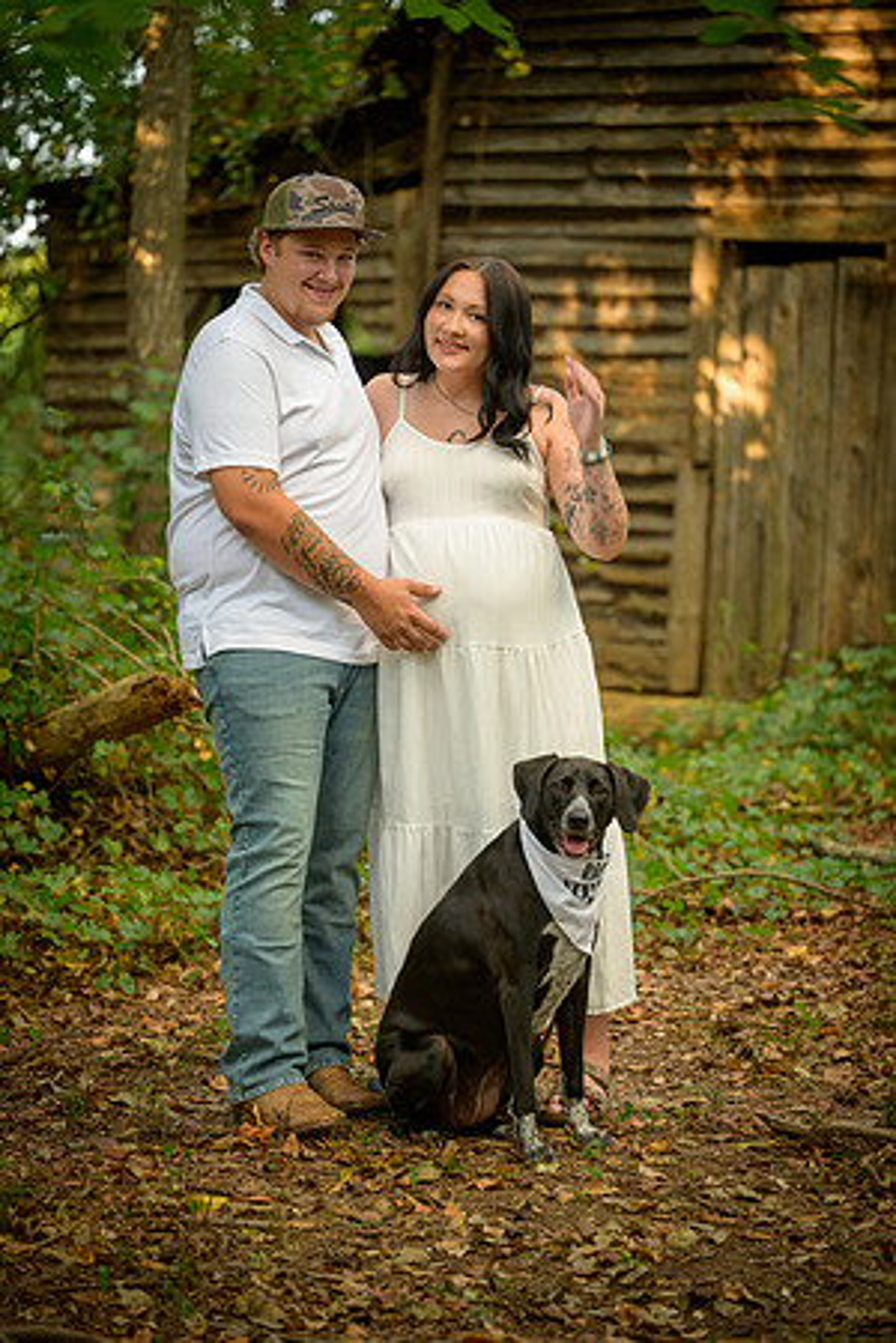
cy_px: 672
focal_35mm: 105
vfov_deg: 19.5
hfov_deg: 13.0
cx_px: 448
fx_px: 3920
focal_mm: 105
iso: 1100
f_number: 3.3
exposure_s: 1/125
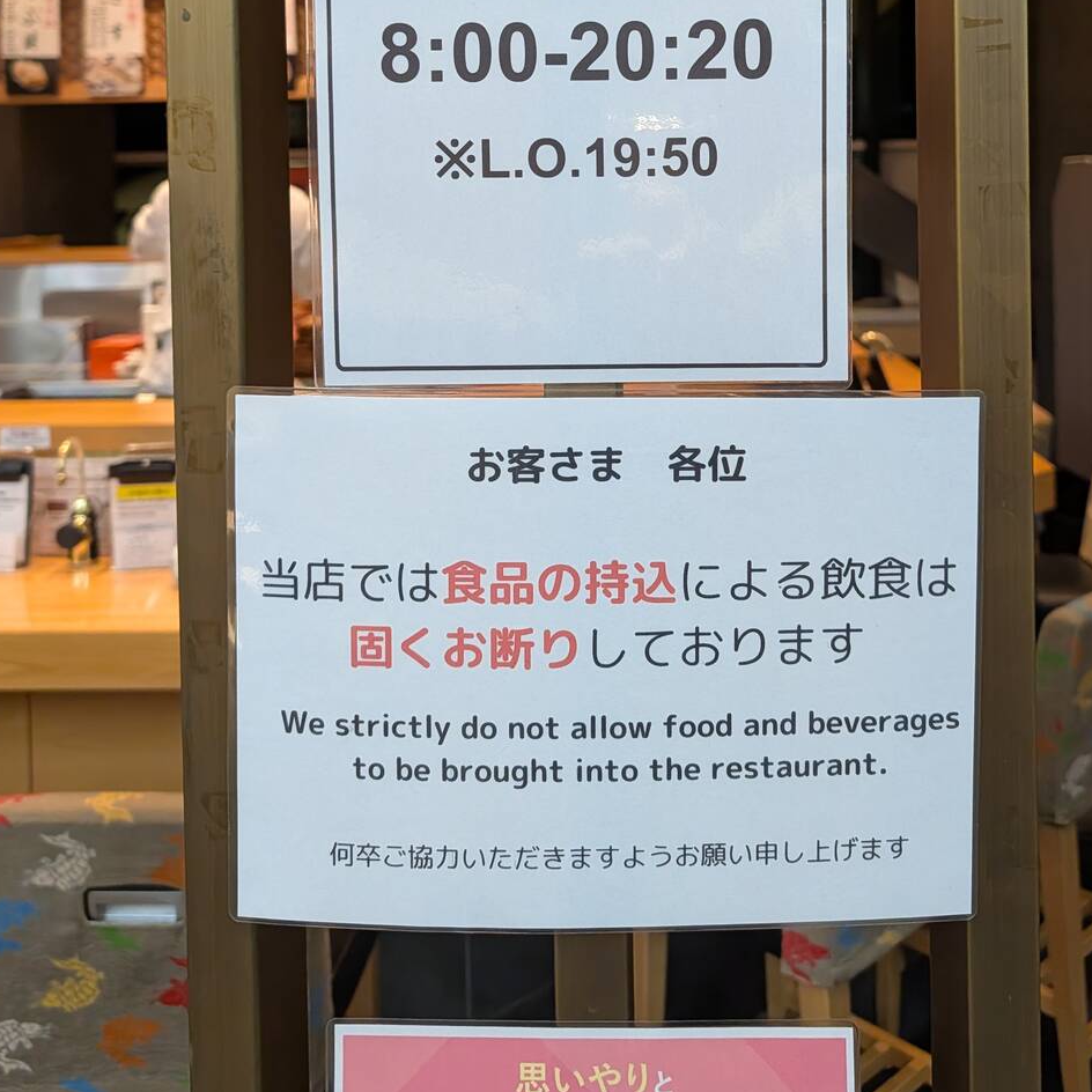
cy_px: 211
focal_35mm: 36
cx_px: 645
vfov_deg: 43.8
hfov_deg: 45.8
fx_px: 1285
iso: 1586
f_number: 1.68
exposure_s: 1/805
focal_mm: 6.9
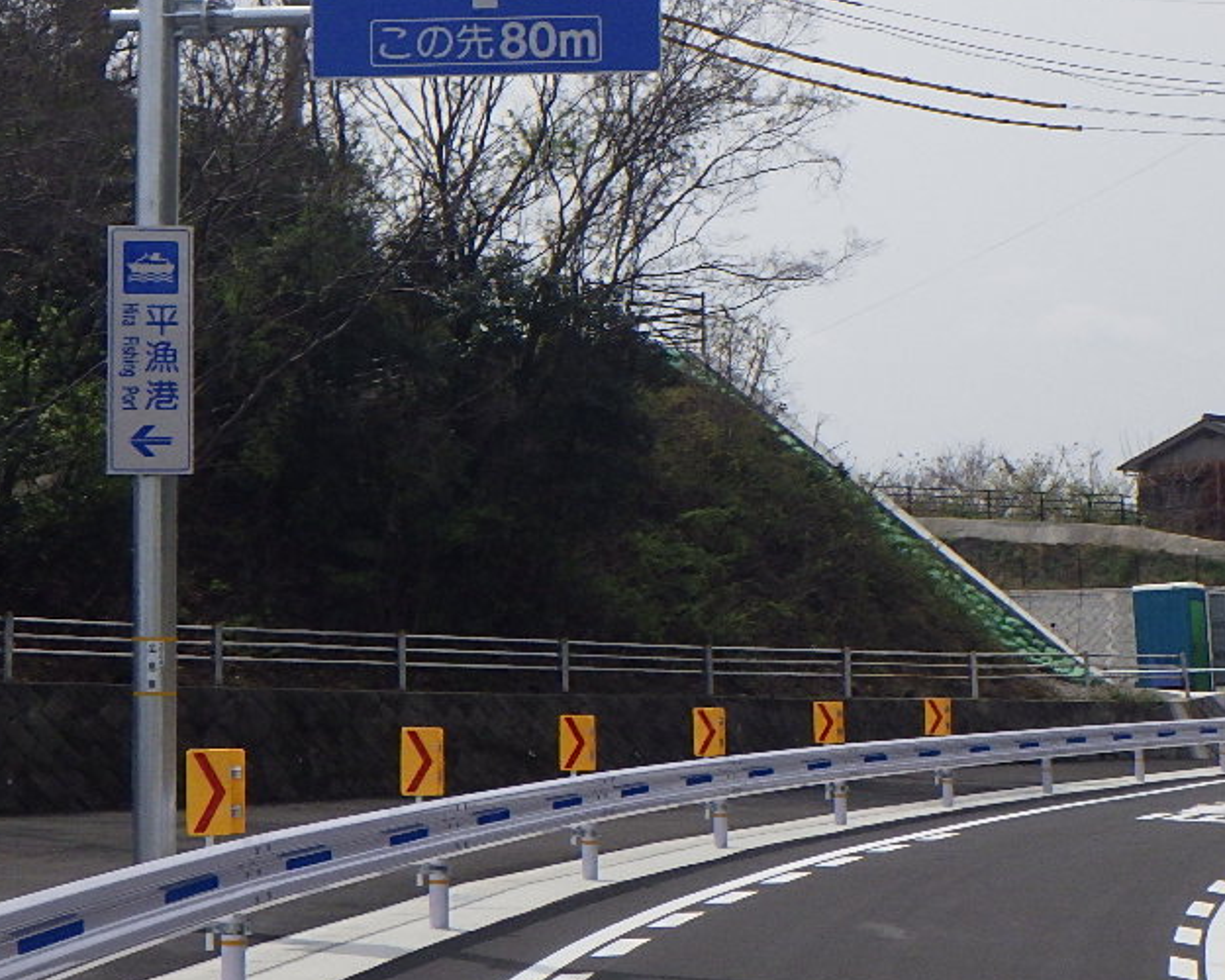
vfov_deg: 18.2
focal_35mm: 84
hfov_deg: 22.7
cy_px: 284
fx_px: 3045
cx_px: 523
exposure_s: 1/2500
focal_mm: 7.5
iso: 250
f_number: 5
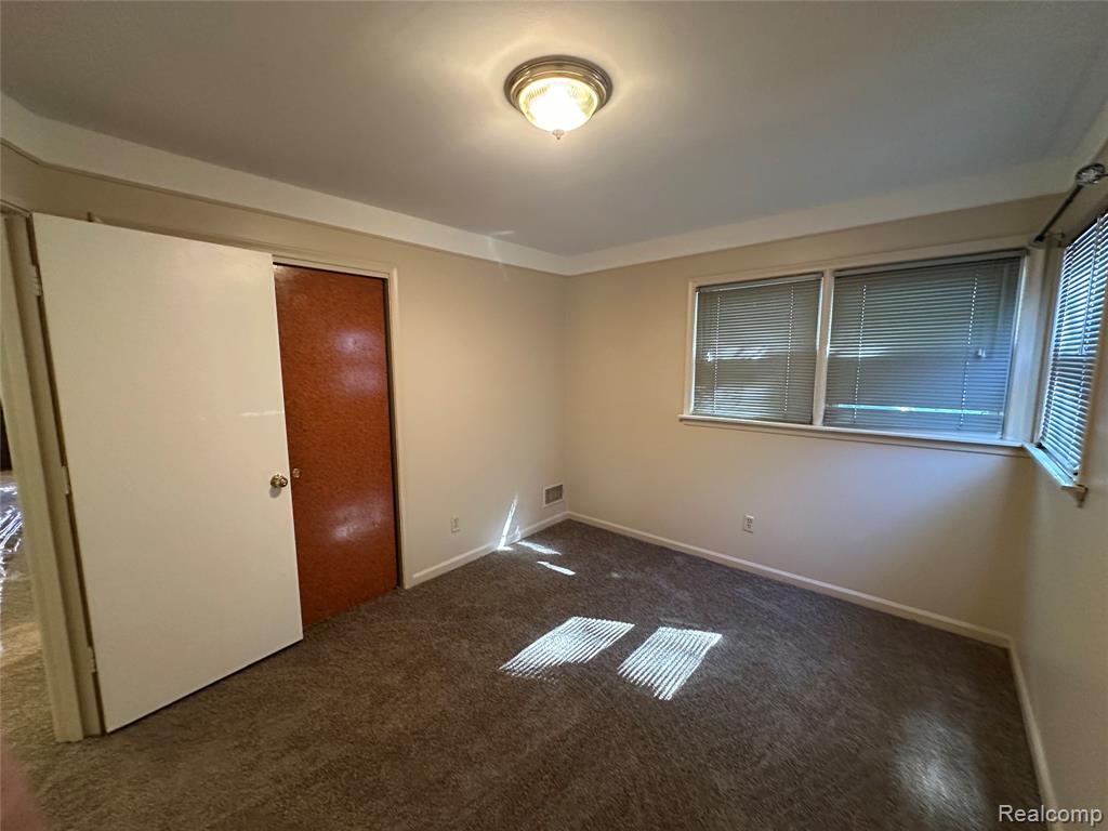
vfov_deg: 85.7
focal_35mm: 14
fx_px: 448
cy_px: 416
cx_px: 554
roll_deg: +0.4
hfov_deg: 102.1
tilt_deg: -6.4
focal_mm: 2.22
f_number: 2.2
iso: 640
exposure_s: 1/60
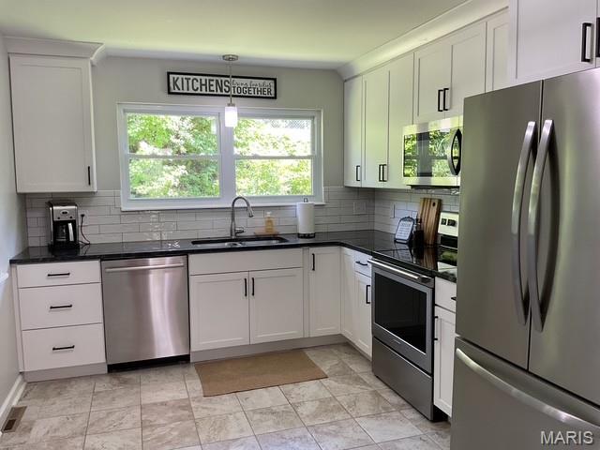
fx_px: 503
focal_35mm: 29
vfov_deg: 48.2
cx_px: 300
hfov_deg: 61.7
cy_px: 225
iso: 50
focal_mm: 3
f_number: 1.8
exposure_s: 1/60
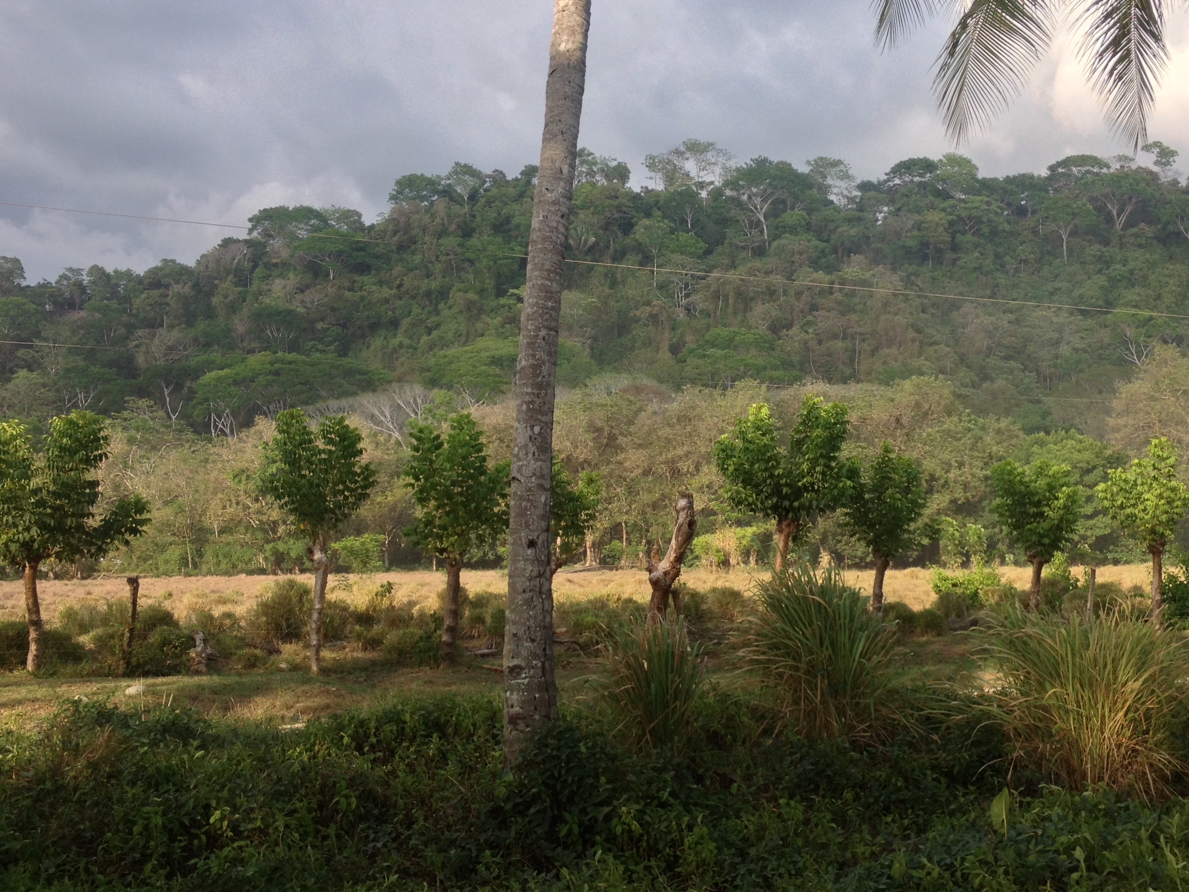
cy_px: 448
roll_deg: -0.3
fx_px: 1546
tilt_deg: +2.0
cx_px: 720
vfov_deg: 32.2
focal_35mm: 45
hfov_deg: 41.9
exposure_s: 1/756
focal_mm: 4.28
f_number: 2.4
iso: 50
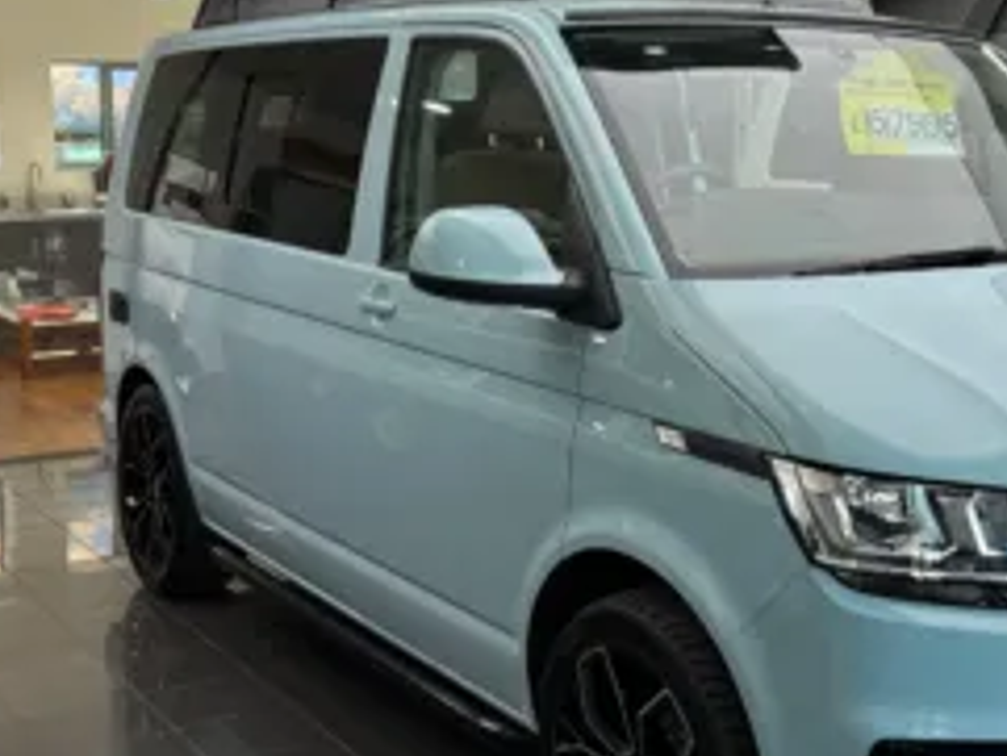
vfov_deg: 26.9
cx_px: 781
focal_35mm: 54
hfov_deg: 34.6
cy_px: 236
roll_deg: -0.2
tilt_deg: -4.8
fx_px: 1572
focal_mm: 5.96
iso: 32
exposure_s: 1/100
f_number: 1.6
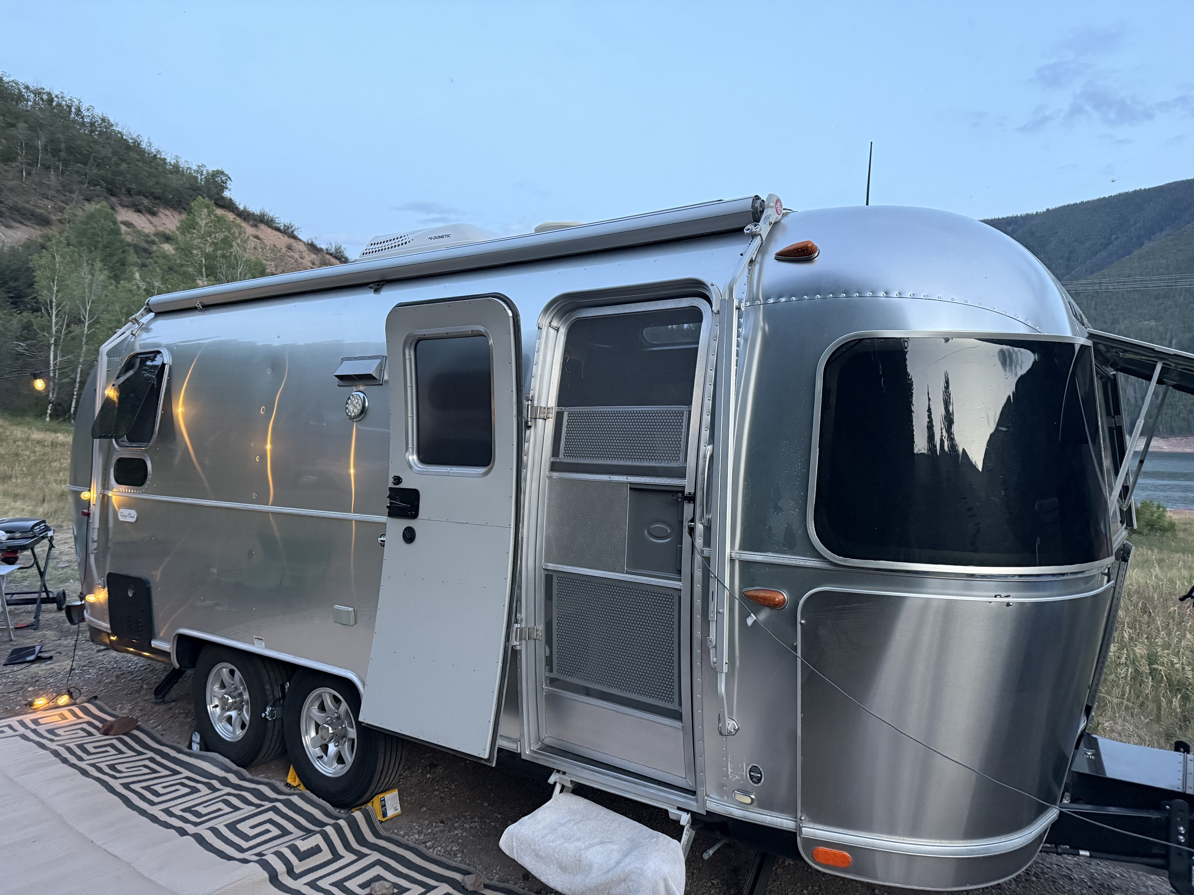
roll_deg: -0.5
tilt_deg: -1.3
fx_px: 828
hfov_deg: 71.6
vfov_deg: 56.8
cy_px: 448
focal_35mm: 24
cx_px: 597
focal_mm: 6.76
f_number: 1.78
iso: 500
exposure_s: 1/60
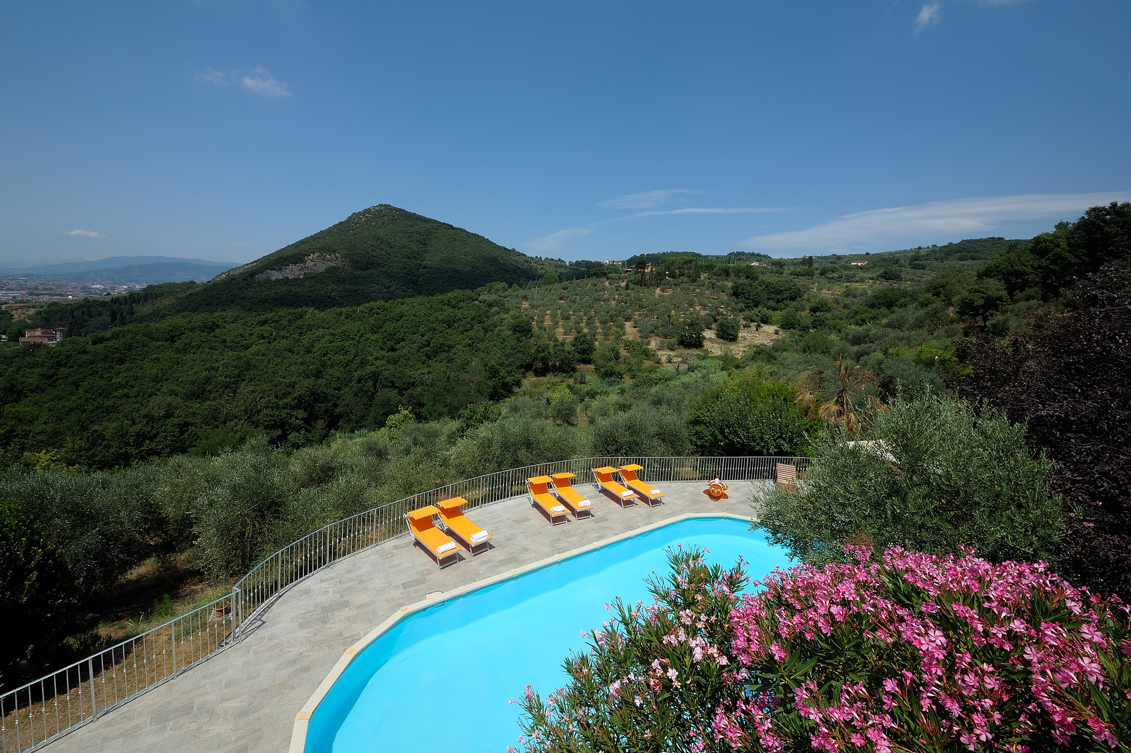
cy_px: 376
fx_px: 377
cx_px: 566
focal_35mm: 12
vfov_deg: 89.9
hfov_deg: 112.7
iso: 200
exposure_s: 1/100
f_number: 20
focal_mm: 12
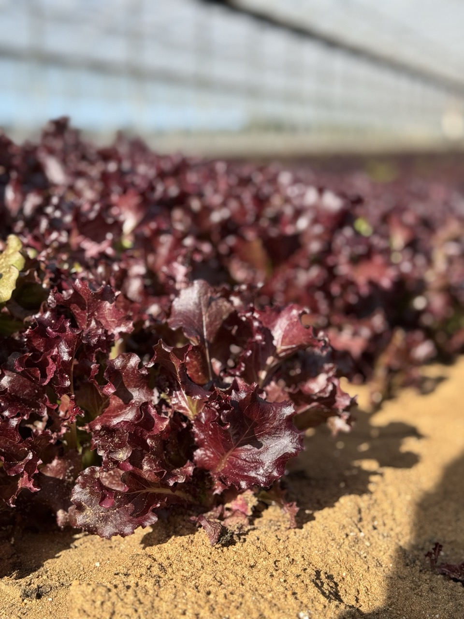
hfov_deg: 30.3
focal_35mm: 48
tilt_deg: -10.6
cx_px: 232
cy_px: 310
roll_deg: +1.9
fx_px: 858
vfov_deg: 39.7
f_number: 1.78
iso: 64
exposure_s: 1/1770
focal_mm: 6.76
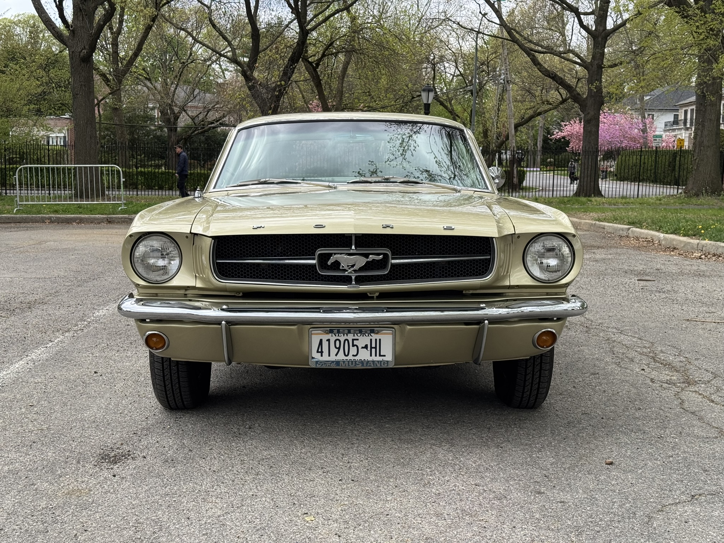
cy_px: 272
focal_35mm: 48
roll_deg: -0.8
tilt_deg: -5.7
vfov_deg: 30.3
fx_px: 1004
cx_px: 362
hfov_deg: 39.7
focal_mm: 6.76
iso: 64
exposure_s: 1/1287
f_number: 1.78
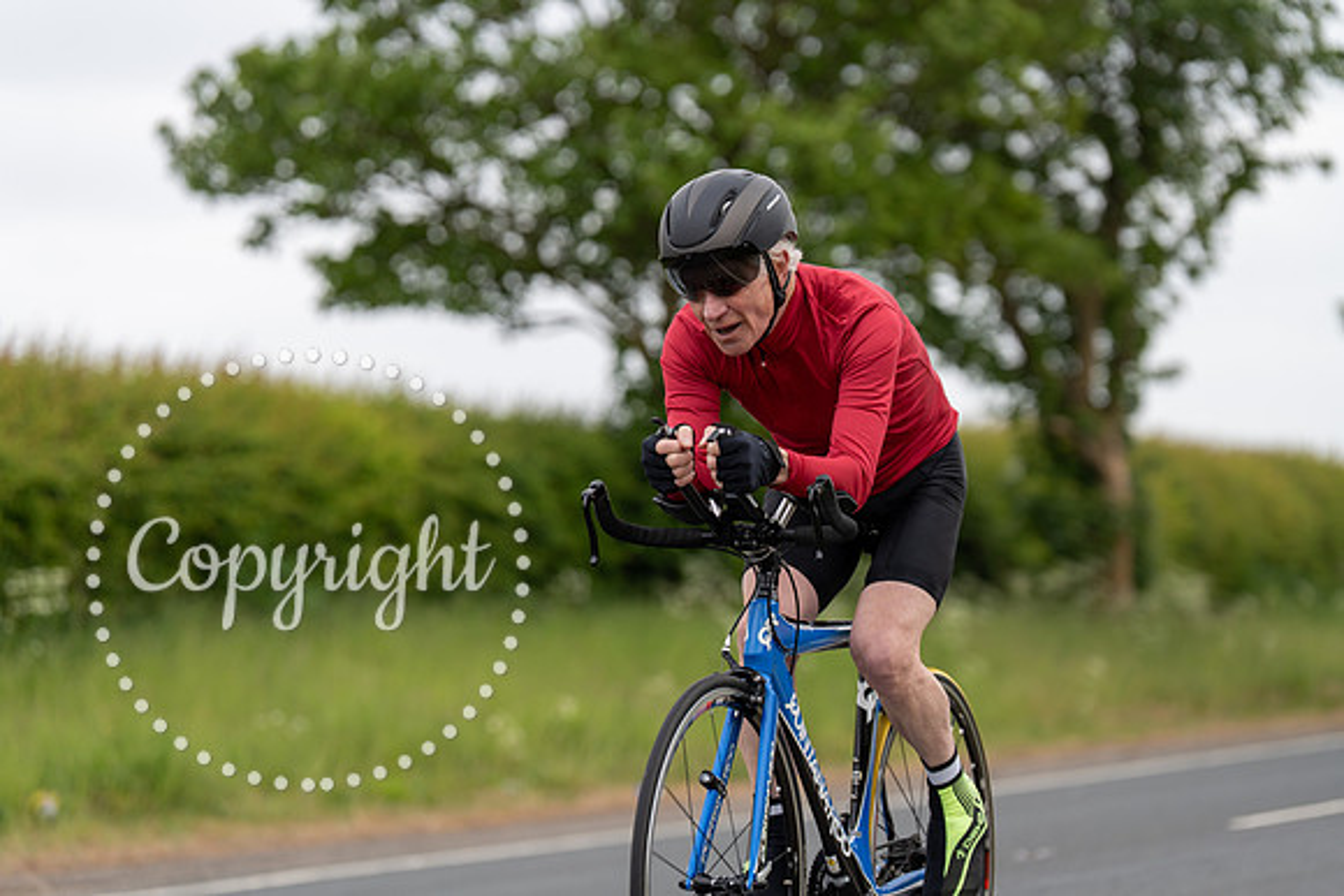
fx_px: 4892
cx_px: 672
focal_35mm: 131
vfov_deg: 10.5
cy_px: 448
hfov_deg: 15.6
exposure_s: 1/1250
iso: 200
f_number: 3.2
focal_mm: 131
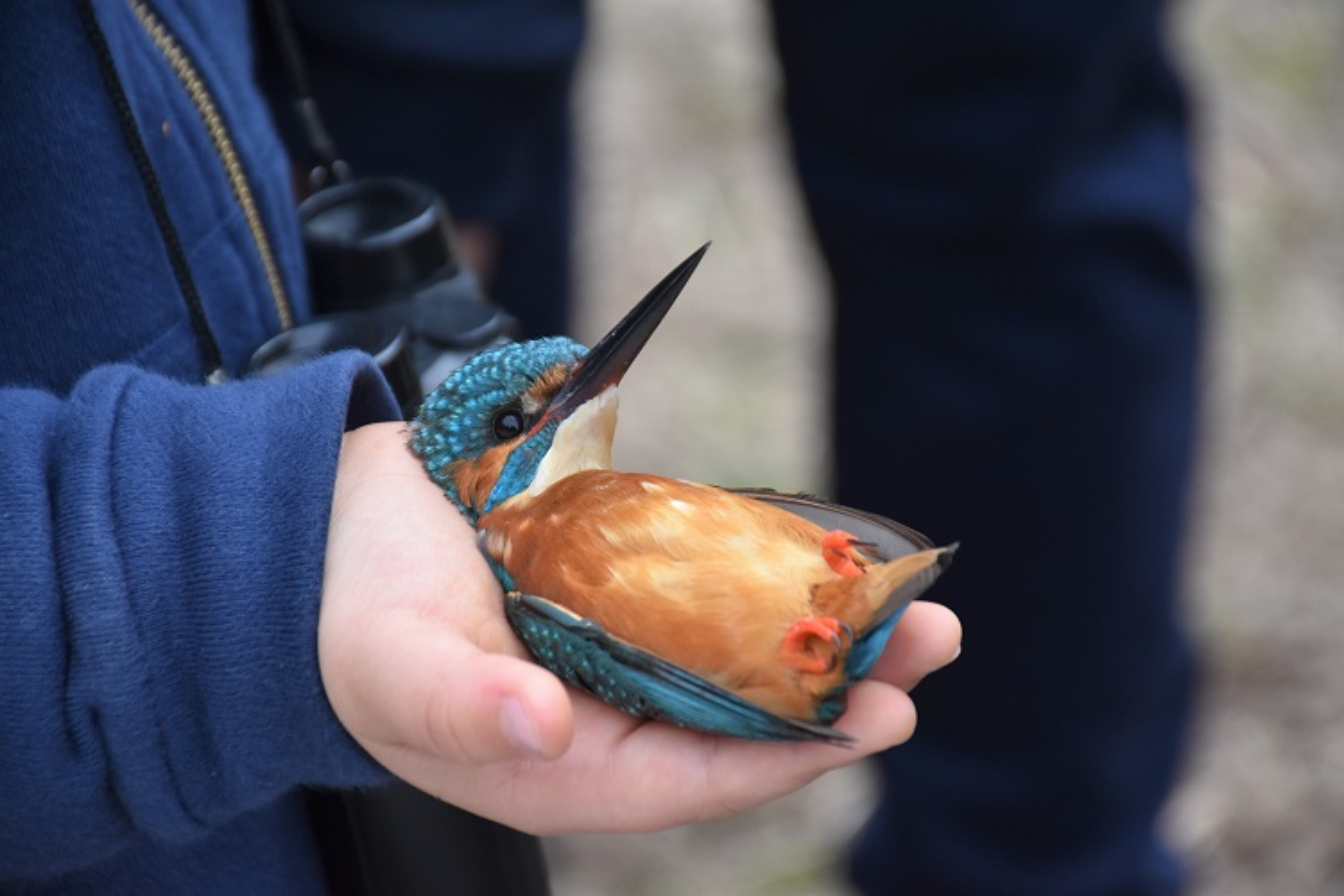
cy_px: 448
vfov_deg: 6.5
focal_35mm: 210
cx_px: 672
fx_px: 7839
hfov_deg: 9.8
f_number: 5.6
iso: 800
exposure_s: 1/500
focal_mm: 140
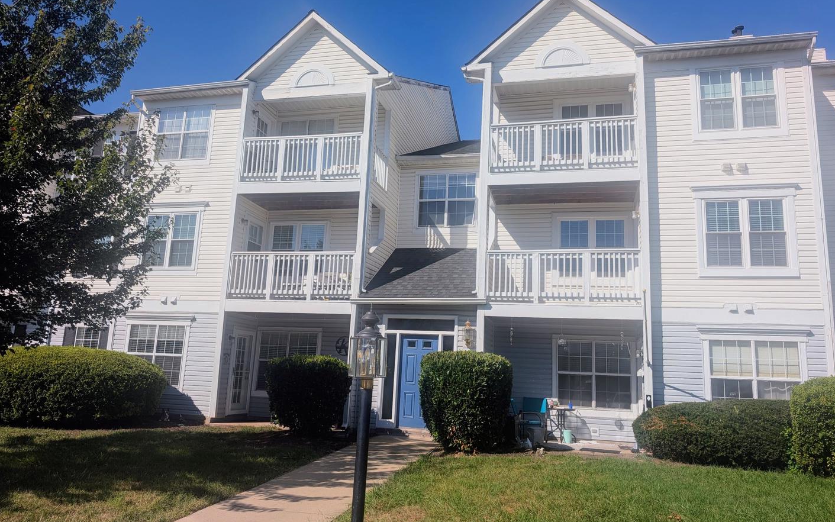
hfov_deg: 70.4
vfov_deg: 47.6
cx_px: 416
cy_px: 252
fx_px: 592
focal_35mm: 26
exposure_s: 1/1280
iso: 23
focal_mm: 6.9
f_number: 1.68
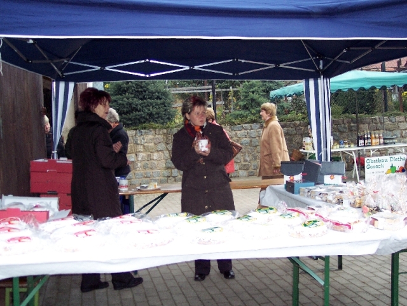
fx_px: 459
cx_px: 204
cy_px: 153
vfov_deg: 36.8
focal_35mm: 39
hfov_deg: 47.9
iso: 140
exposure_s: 1/60
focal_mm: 8
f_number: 2.8
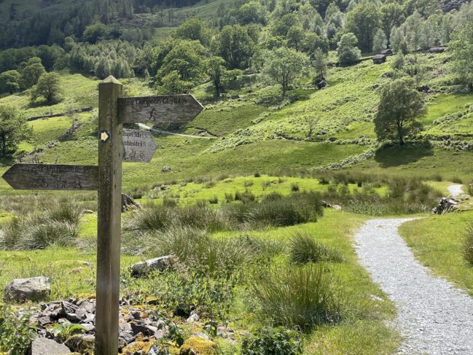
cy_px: 171
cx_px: 198
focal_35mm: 41
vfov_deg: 35.1
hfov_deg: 45.6
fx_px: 560
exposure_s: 1/2618
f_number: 1.6
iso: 32
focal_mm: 4.2
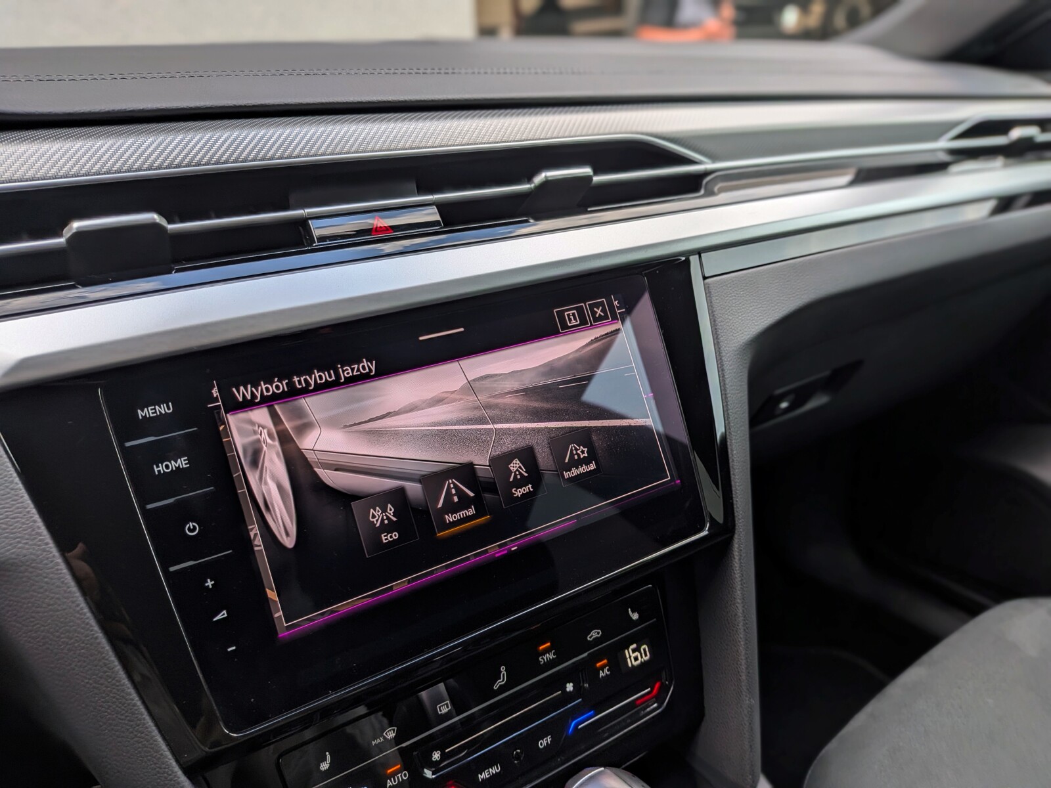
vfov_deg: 56.8
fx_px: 729
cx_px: 526
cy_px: 394
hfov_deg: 71.6
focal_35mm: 24
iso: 32
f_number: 1.7
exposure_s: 1/216
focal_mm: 4.53
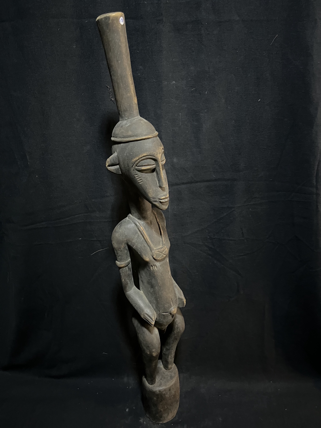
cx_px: 160
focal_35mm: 26
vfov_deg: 67.3
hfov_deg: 53.1
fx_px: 321
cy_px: 214
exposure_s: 1/17
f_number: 1.6
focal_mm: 5.1
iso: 1000
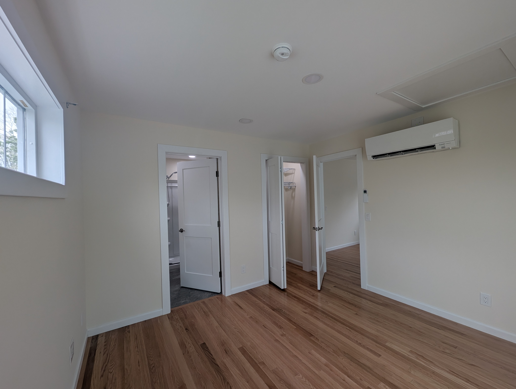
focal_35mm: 13
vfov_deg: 90.1
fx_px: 194
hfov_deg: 106.1
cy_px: 194
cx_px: 258
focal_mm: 1.95
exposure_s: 1/108
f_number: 2.2
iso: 41
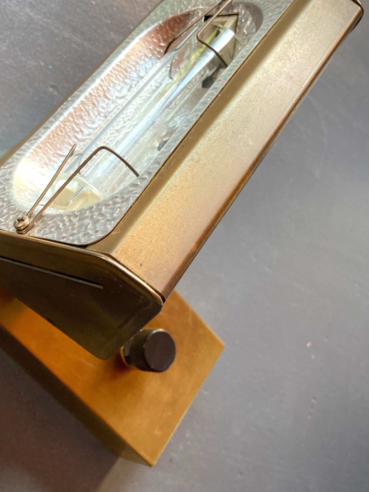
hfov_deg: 34.8
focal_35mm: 41
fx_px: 583
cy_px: 232
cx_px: 122
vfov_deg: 45.8
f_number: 1.8
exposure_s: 1/76
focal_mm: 3.99
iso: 80
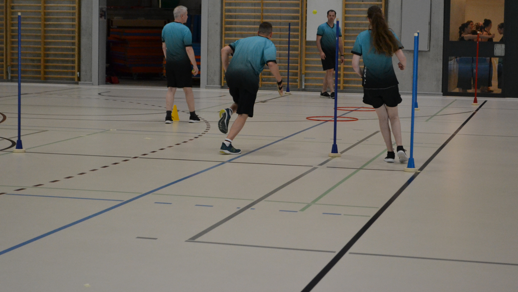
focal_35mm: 81
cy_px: 99
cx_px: 233
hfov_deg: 26.2
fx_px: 1113
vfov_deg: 14.9
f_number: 5.3
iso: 2200
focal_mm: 46
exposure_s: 1/500
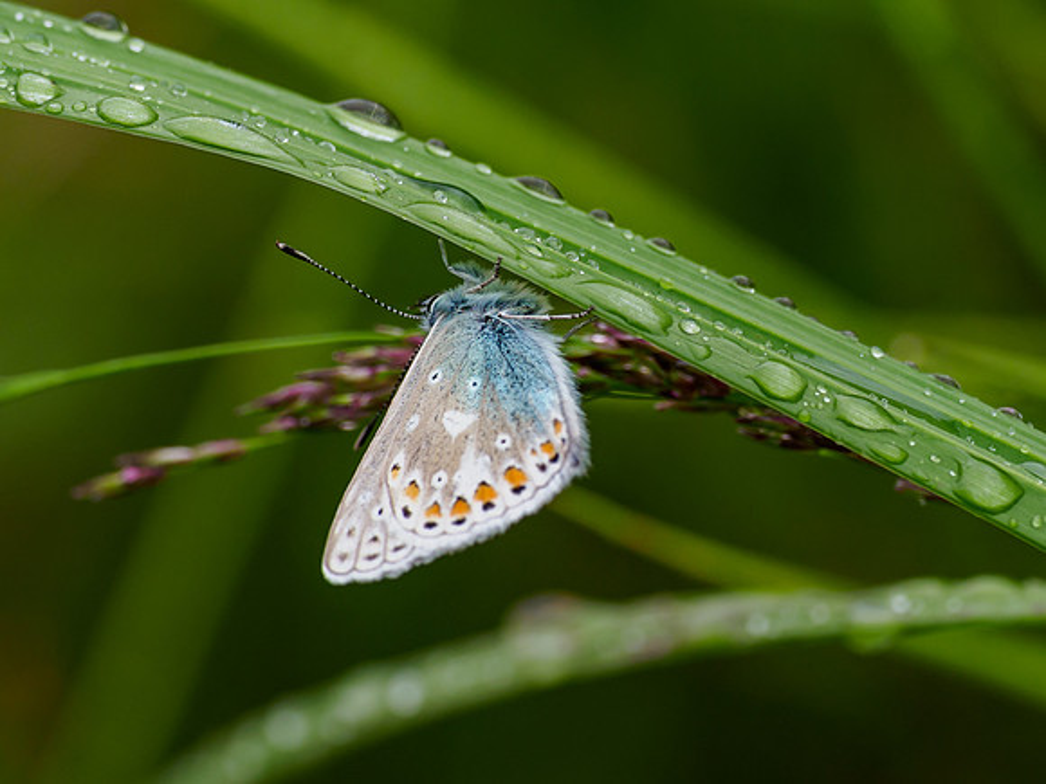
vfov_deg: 1.5
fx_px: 30068
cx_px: 459
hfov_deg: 2.0
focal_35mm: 995
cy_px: 311
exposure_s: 1/400
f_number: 4.5
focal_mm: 300
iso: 200
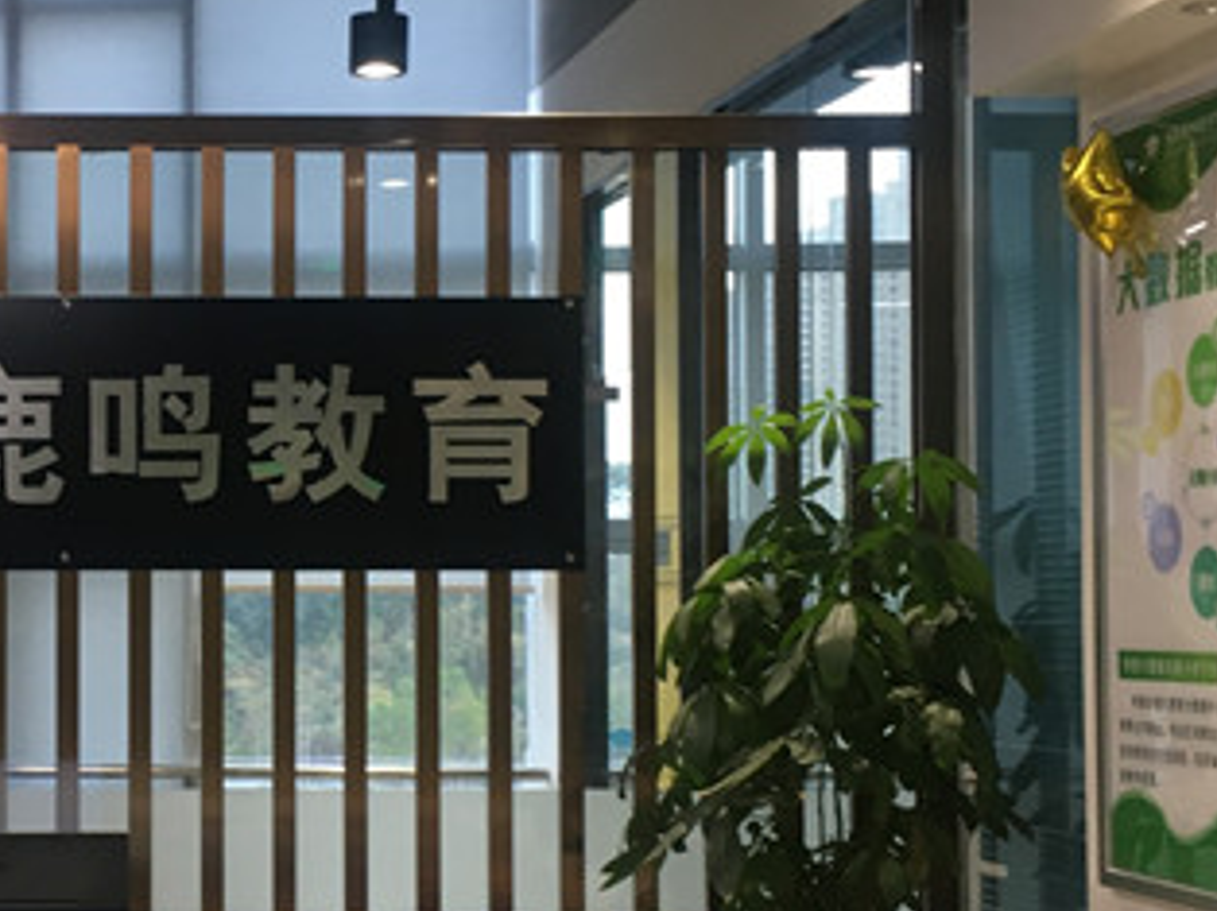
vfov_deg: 19.9
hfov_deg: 25.4
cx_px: 78
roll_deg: +0.2
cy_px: 535
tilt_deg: +2.0
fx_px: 2600
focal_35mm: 74
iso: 80
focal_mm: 4.15
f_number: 2.2
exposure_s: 1/33
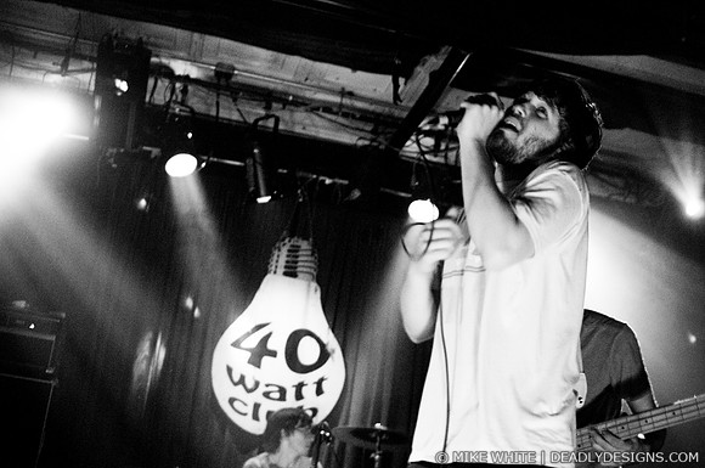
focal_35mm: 45
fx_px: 880
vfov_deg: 29.8
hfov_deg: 43.7
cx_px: 352
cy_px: 234
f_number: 1.6
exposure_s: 1/100
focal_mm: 30
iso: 800
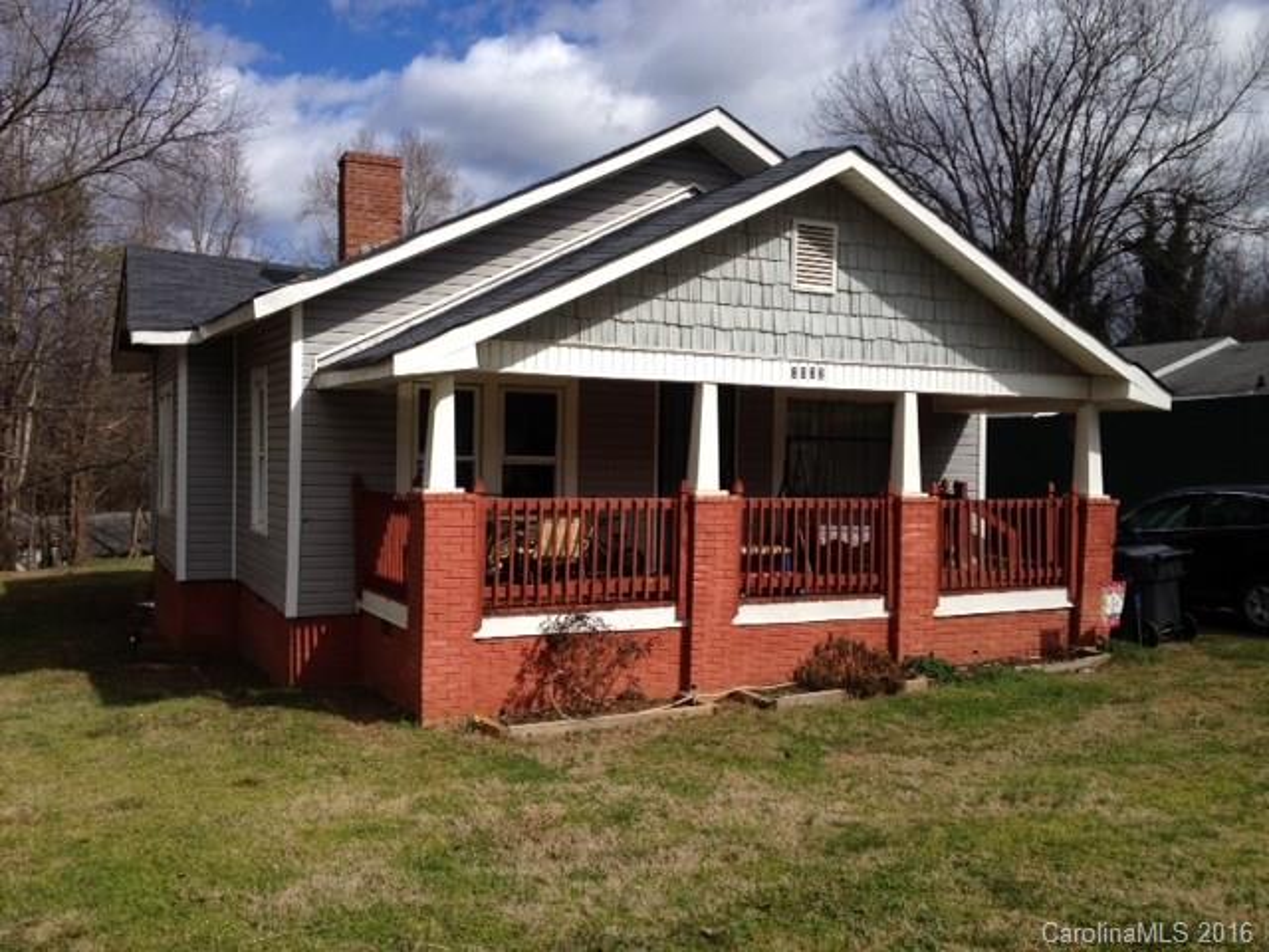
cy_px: 476
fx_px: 1283
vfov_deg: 40.7
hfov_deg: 52.6
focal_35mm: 35
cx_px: 634
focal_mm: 4.28
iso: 50
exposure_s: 1/2513
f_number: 2.4
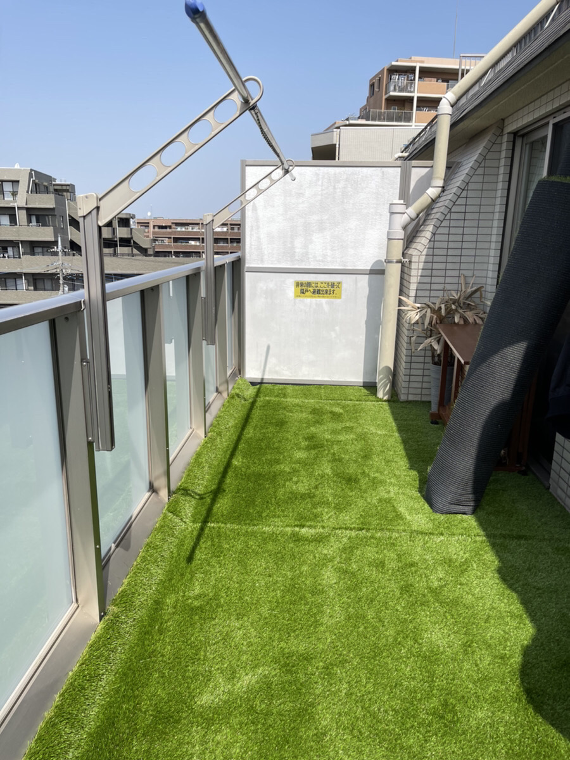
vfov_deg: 67.3
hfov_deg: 53.1
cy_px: 380
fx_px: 571
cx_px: 285
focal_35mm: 26
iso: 32
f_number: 1.6
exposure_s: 1/4525
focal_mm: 5.1
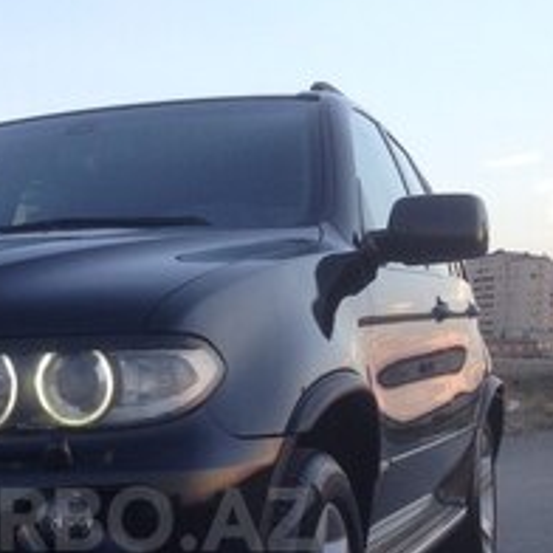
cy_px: 519
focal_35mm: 74
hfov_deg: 23.0
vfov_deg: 22.7
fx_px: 1337
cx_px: 99
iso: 50
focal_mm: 4.12
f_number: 2.4
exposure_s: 1/147
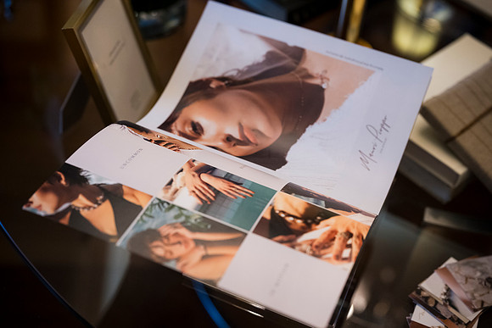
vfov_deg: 24.6
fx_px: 752
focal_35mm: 55
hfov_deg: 36.2
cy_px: 164
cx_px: 246
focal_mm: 55
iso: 1400
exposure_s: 1/200
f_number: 2.2
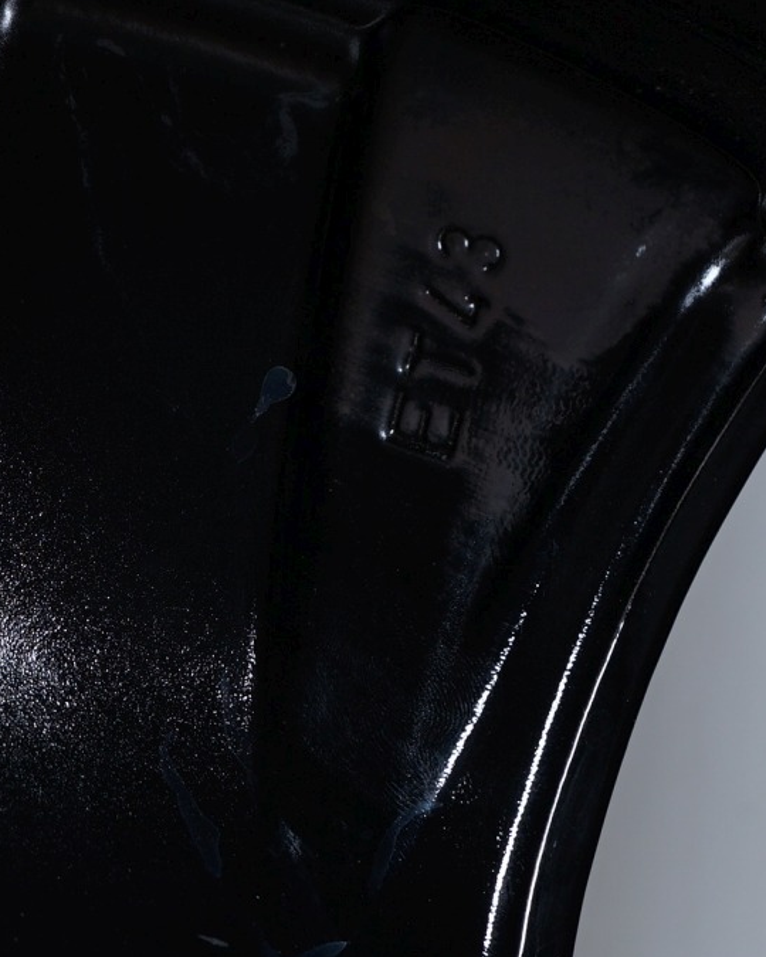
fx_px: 3174
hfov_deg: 13.7
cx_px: 122
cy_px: 291
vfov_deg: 17.1
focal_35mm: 112
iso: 250
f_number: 7.1
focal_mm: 42
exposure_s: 1/125
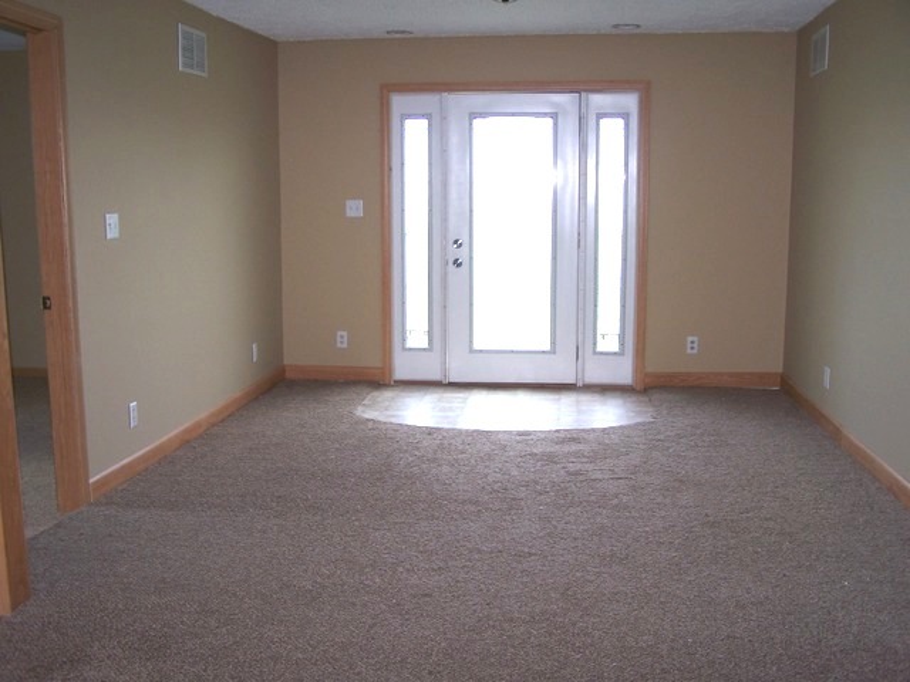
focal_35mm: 38
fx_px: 999
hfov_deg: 49.0
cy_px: 341
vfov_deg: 37.7
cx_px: 455
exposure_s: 1/60
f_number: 2.8
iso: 80
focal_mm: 6.3
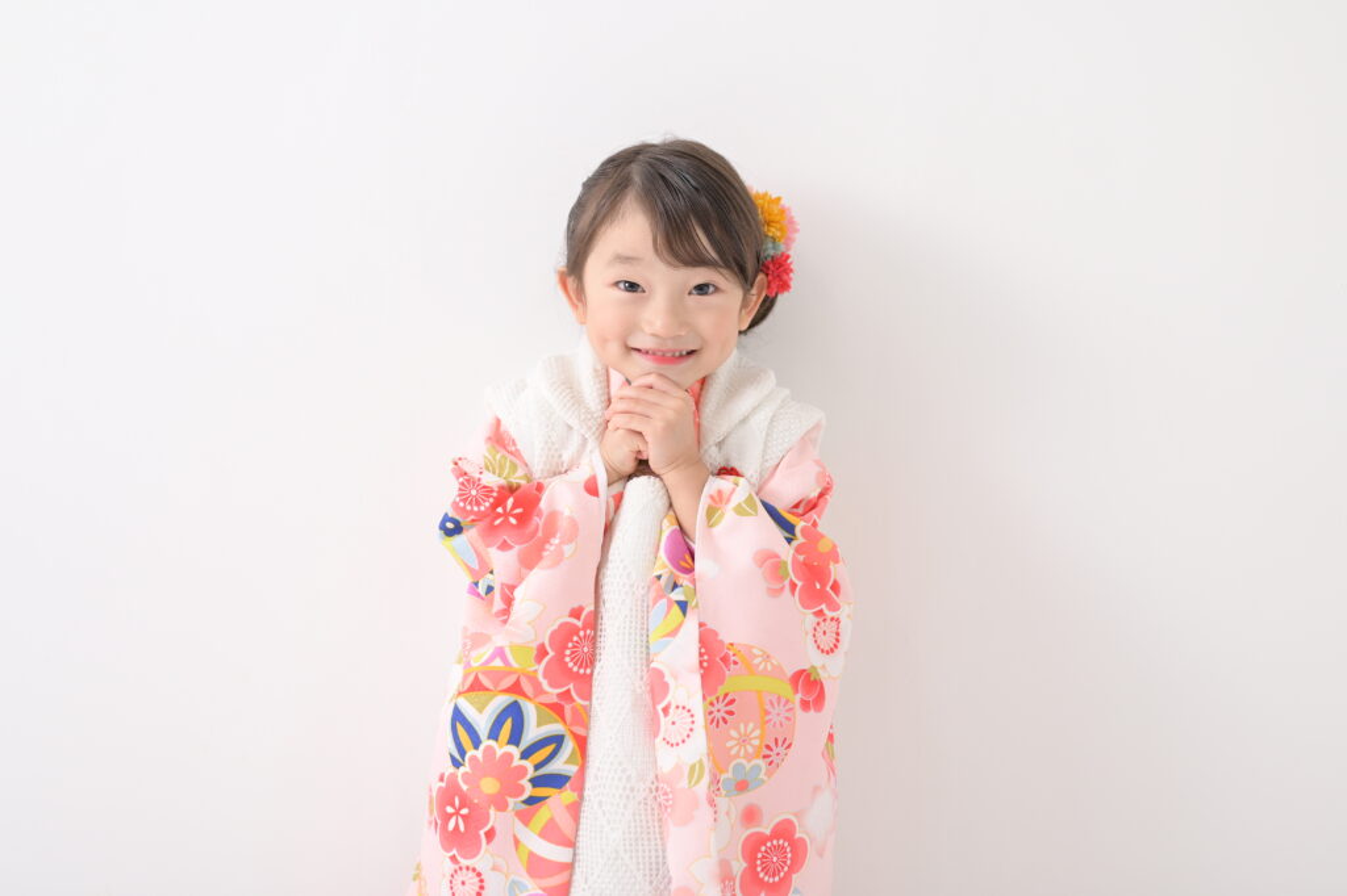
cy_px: 448
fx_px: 1870
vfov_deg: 27.0
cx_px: 674
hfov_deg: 39.6
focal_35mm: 50
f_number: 2.8
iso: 125
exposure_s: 1/160
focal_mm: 50
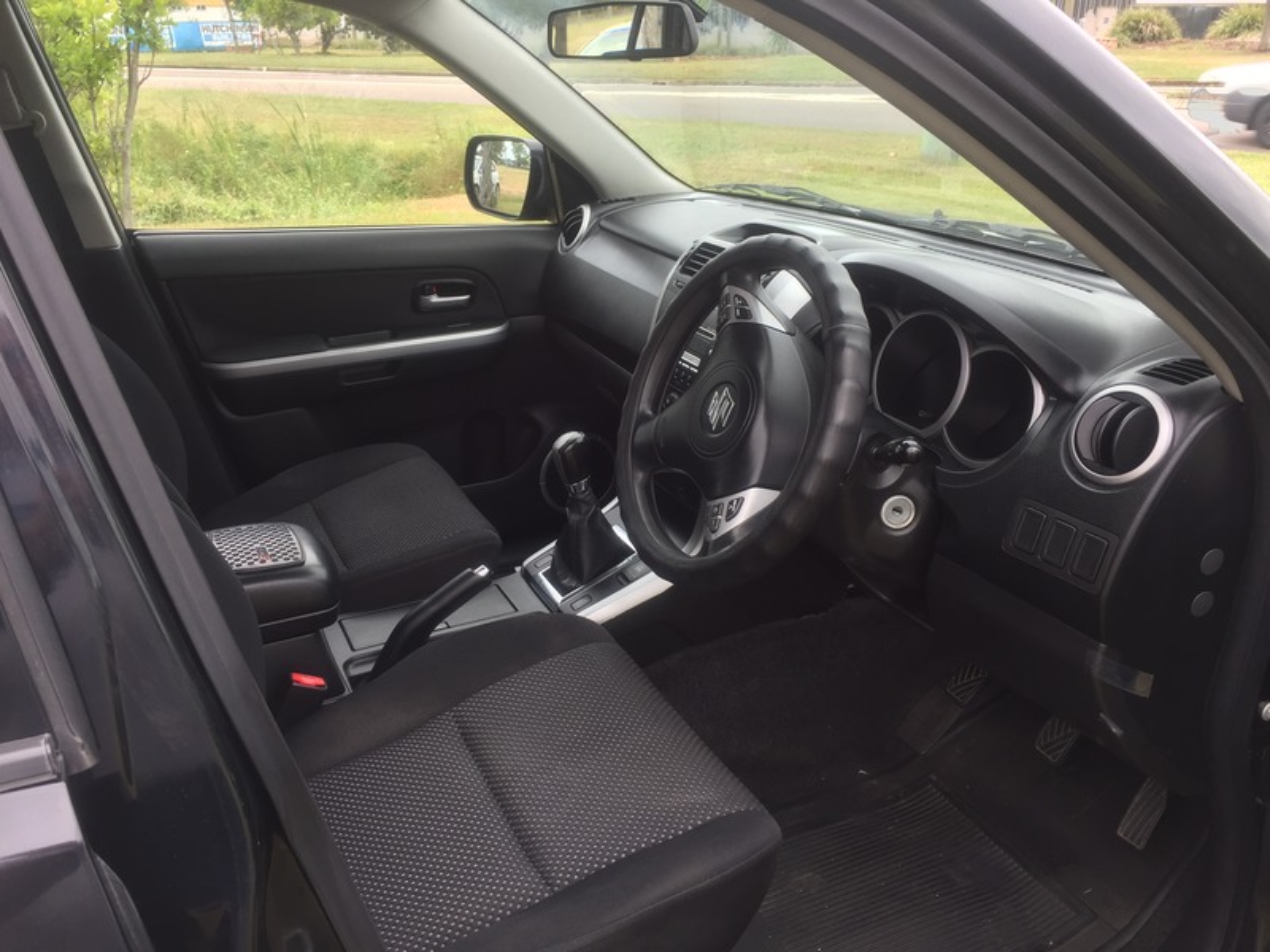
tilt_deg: -22.3
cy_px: 476
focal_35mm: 29
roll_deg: +0.2
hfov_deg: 61.7
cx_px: 635
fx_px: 1064
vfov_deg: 48.2
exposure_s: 1/115
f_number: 2.2
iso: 32
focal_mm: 4.15
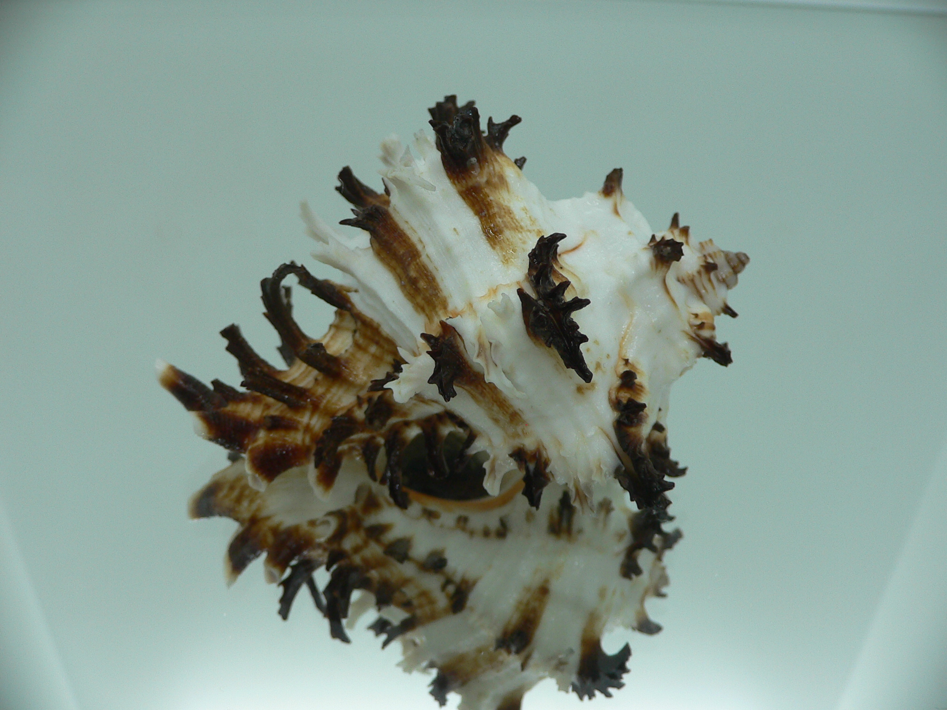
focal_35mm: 35
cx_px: 474
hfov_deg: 52.6
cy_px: 355
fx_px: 958
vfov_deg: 40.7
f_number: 2.8
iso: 80
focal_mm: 4.6
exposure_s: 1/60
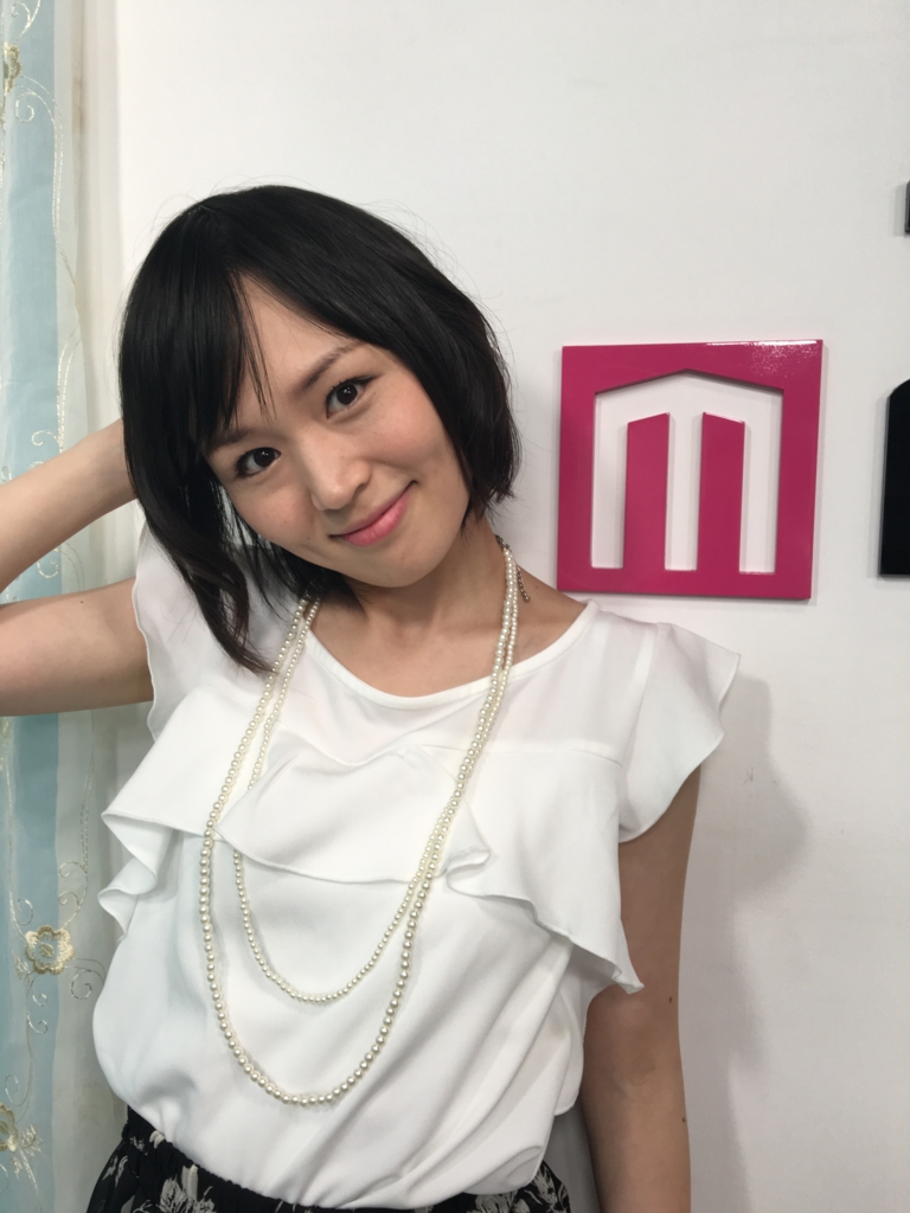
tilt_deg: -4.0
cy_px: 606
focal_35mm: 29
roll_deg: -0.4
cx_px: 455
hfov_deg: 48.2
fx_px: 1016
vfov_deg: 61.7
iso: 40
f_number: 2.2
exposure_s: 1/120
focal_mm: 4.15
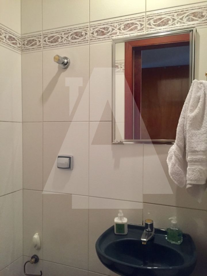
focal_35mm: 29
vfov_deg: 61.7
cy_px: 138
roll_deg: -0.6
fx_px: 231
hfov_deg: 48.2
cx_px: 104
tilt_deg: -0.4
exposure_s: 1/30
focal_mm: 4.15
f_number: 2.2
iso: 200
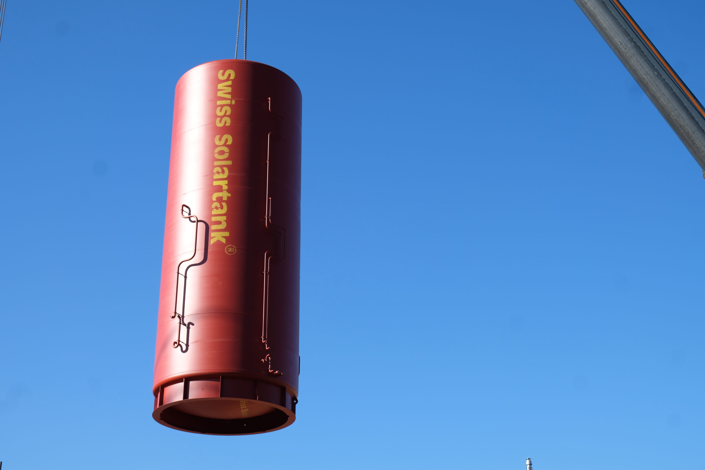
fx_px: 960
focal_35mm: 49
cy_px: 235
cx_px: 352
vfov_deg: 27.5
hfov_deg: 40.3
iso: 200
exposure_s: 1/280
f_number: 8
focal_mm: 32.9
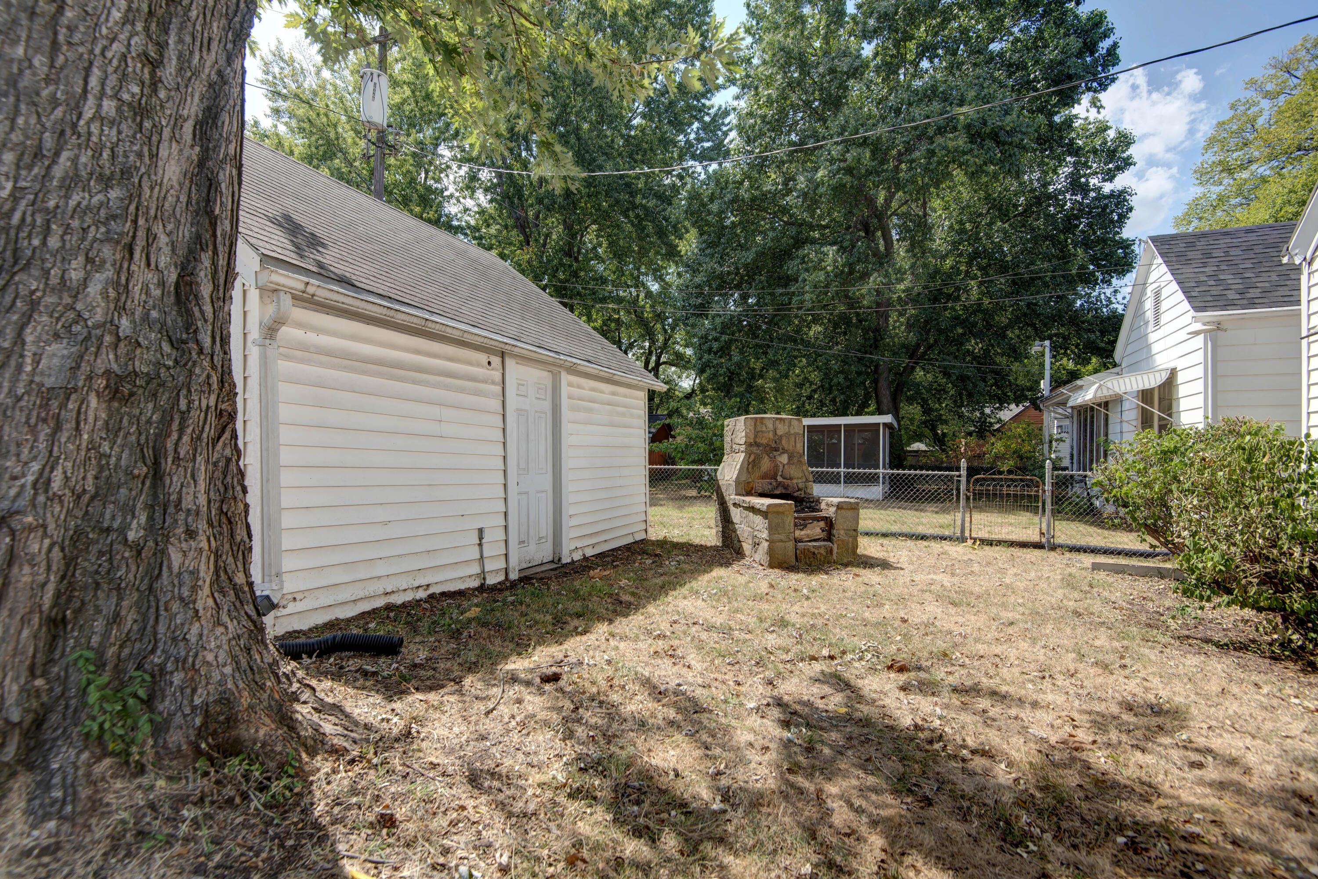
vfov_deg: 73.8
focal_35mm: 16
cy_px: 440
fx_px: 586
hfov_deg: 96.7
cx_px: 659
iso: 100
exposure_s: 1/180
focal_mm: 16
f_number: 6.7
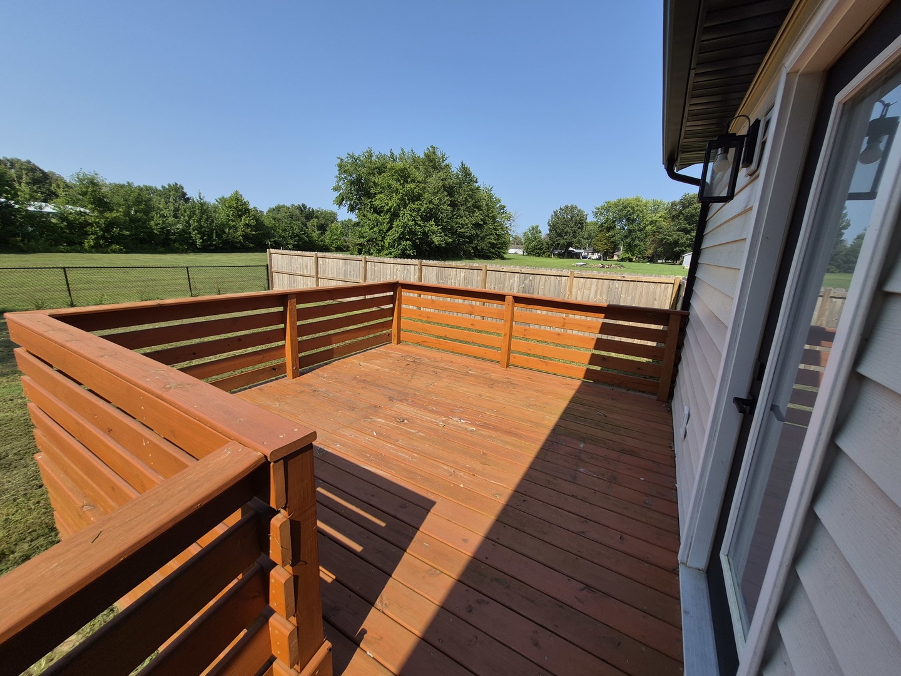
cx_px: 450
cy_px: 338
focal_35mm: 13
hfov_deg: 106.2
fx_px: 338
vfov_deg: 89.9
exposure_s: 1/1708
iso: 40
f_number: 2.2
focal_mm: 1.74
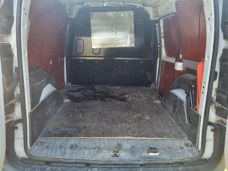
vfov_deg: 53.1
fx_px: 171
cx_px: 114
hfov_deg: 67.3
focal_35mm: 26
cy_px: 86
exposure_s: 1/159
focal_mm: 5.4
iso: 50
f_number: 1.8
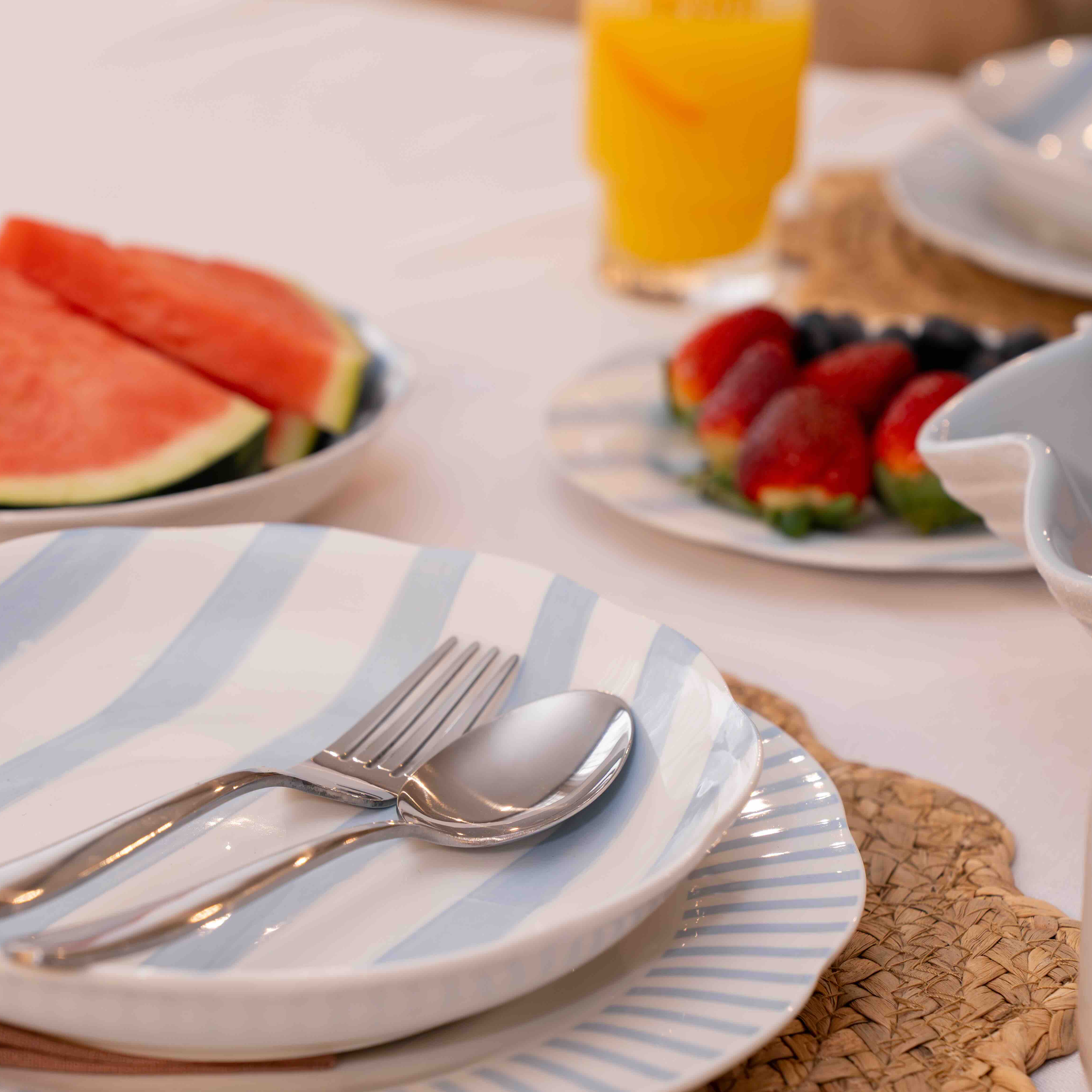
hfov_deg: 19.3
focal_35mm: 90
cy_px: 728
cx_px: 544
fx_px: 3212
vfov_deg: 19.2
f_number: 5
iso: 2500
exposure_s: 1/160
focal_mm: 70
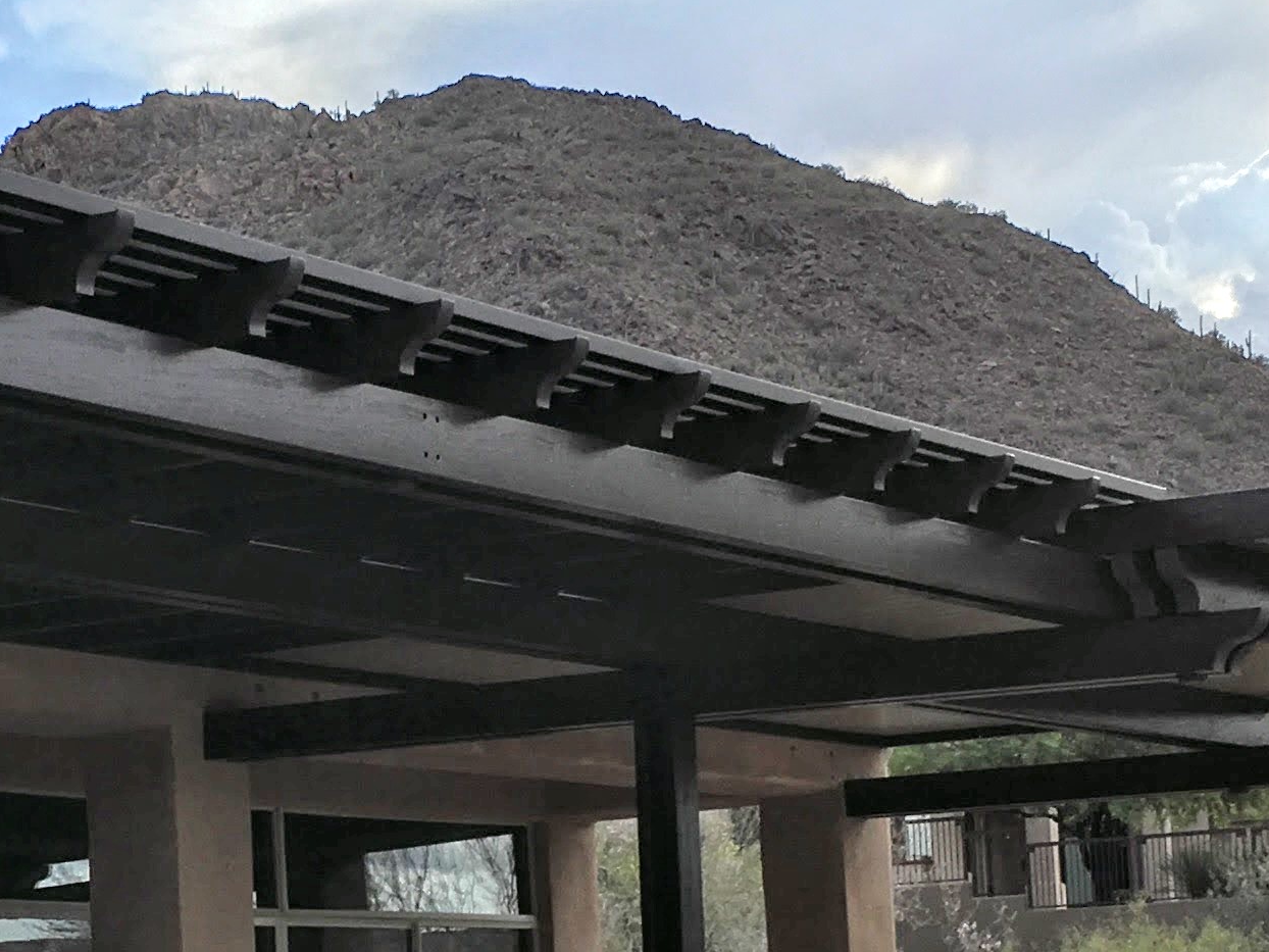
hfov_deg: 20.7
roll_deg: +2.3
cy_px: 863
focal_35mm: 94
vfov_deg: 15.5
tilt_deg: +3.9
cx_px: 275
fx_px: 3446
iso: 25
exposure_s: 1/1876
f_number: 2.2
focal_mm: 4.15
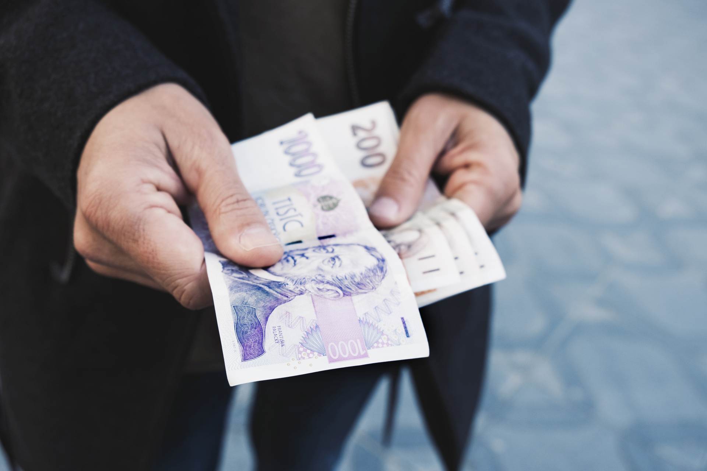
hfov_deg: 58.7
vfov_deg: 41.1
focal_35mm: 32
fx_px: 628
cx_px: 354
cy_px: 236
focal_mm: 21.4
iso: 200
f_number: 4.5
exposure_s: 1/420
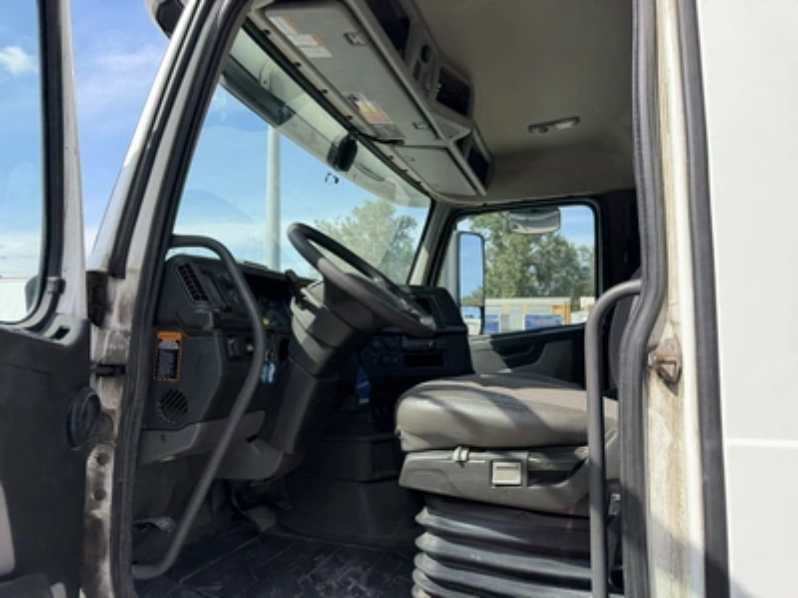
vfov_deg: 56.8
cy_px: 299
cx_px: 399
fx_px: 553
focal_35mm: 24
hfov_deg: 71.6
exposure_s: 1/2801
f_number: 1.78
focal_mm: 6.76
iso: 100
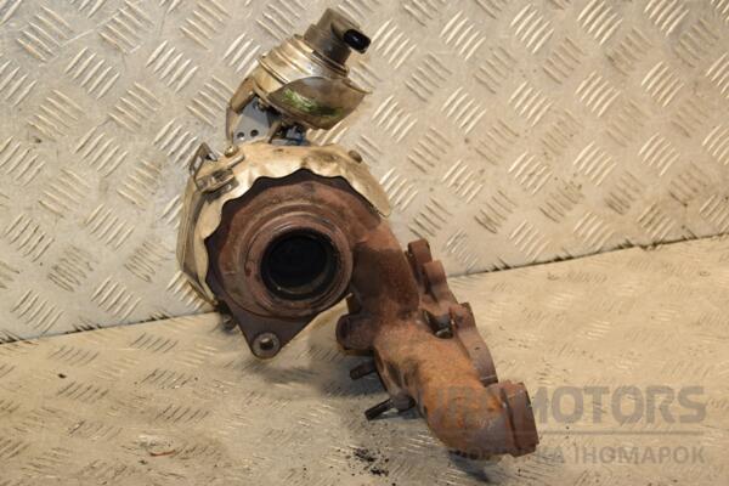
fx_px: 1519
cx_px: 364
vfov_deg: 18.2
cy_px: 243
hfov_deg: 27.0
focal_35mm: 75
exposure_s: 1/200
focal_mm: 50
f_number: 6.3
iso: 800
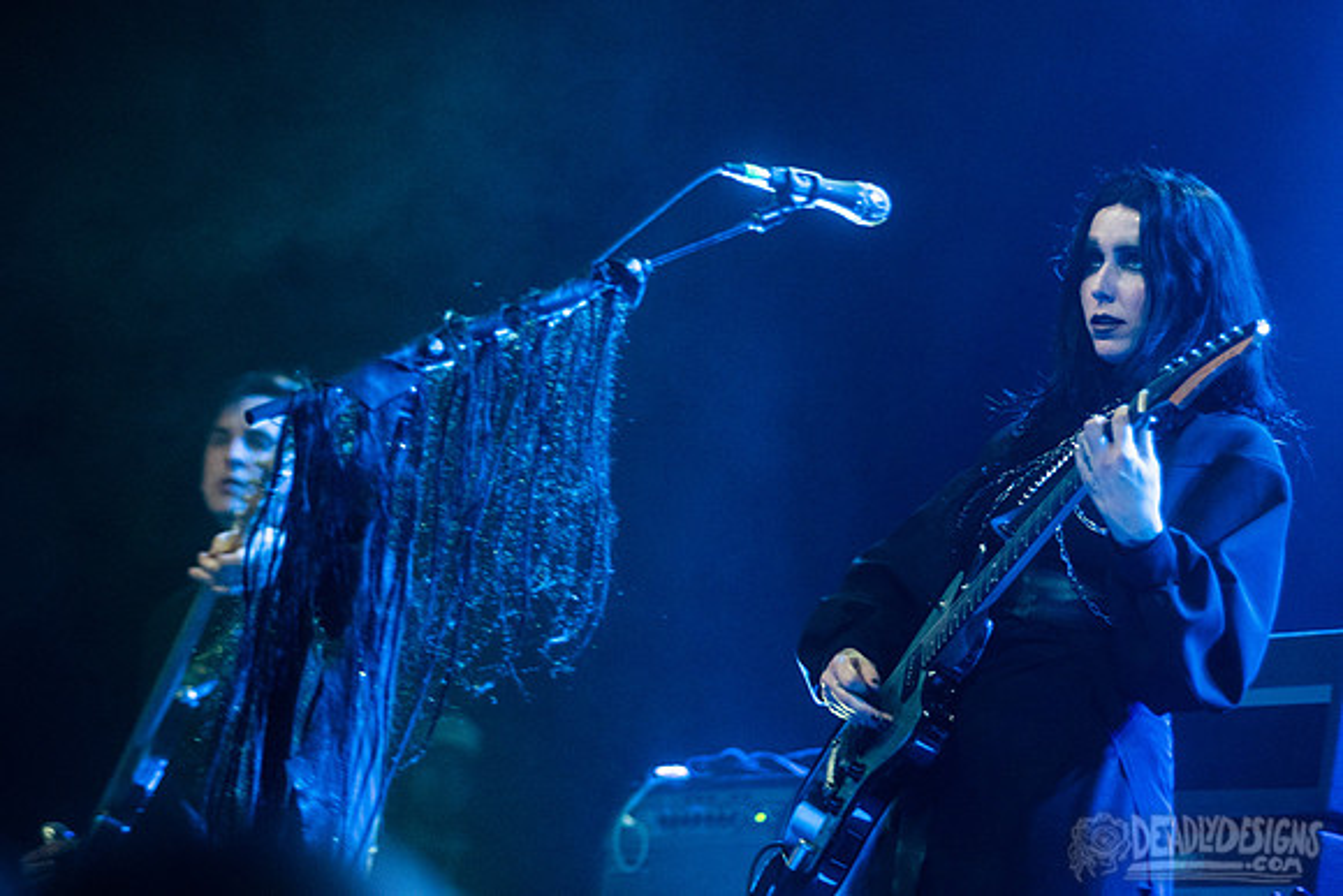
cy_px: 396
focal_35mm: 139
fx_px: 5201
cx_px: 672
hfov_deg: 14.7
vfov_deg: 9.8
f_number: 2.8
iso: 3200
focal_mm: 125
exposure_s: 1/100
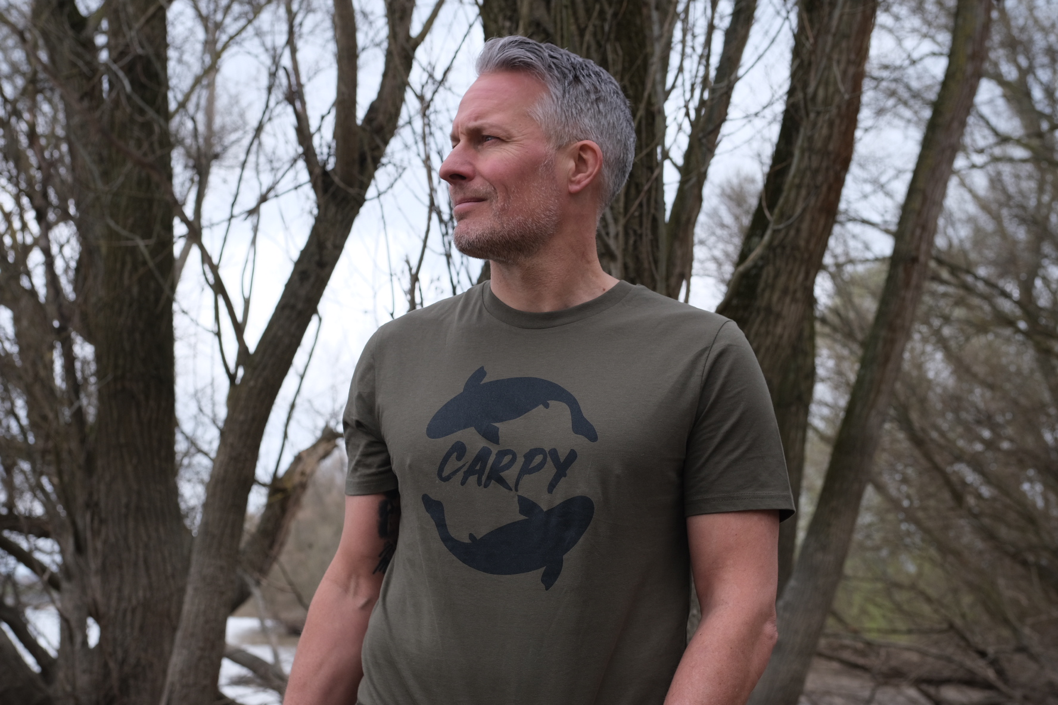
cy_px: 352
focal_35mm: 50
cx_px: 529
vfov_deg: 27.0
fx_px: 1469
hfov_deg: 39.6
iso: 320
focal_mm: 33
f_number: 4
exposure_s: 1/210
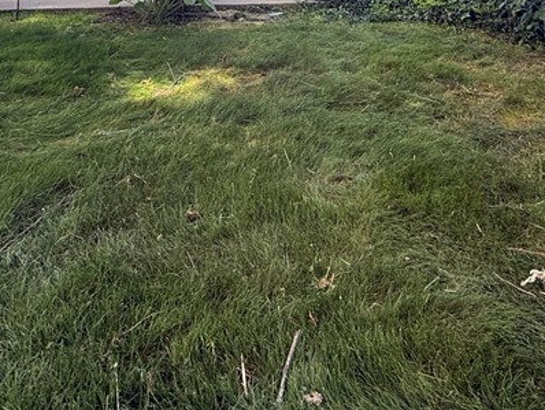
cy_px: -40
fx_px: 567
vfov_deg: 34.4
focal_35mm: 36
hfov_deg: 50.5
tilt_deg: -0.8
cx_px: 356
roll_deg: +0.3
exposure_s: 1/174
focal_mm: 2.22
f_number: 2.2
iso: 64
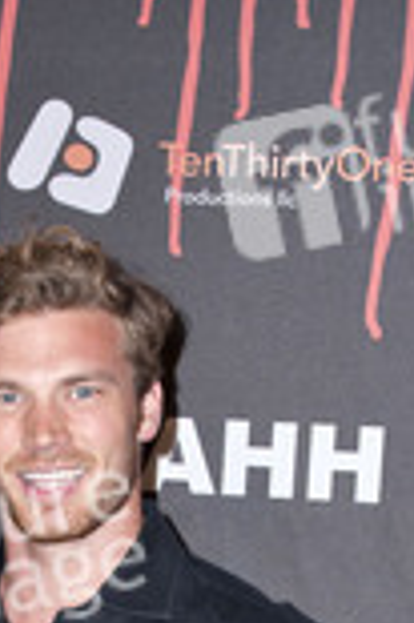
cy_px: 768
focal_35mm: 75
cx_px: 58
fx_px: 1297
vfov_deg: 24.3
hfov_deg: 17.9
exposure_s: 1/400
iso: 400
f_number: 4.5
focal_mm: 29
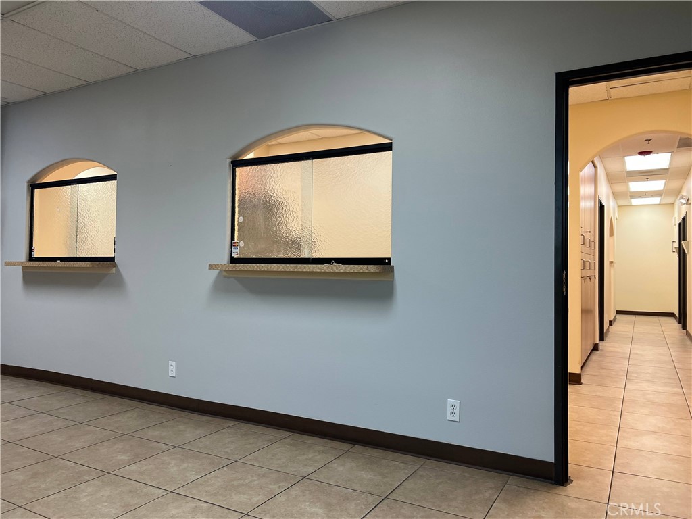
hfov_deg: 67.3
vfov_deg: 53.1
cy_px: 260
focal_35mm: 26
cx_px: 346
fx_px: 520
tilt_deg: +1.7
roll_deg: -1.1
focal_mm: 5.7
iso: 125
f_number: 1.5
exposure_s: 1/120
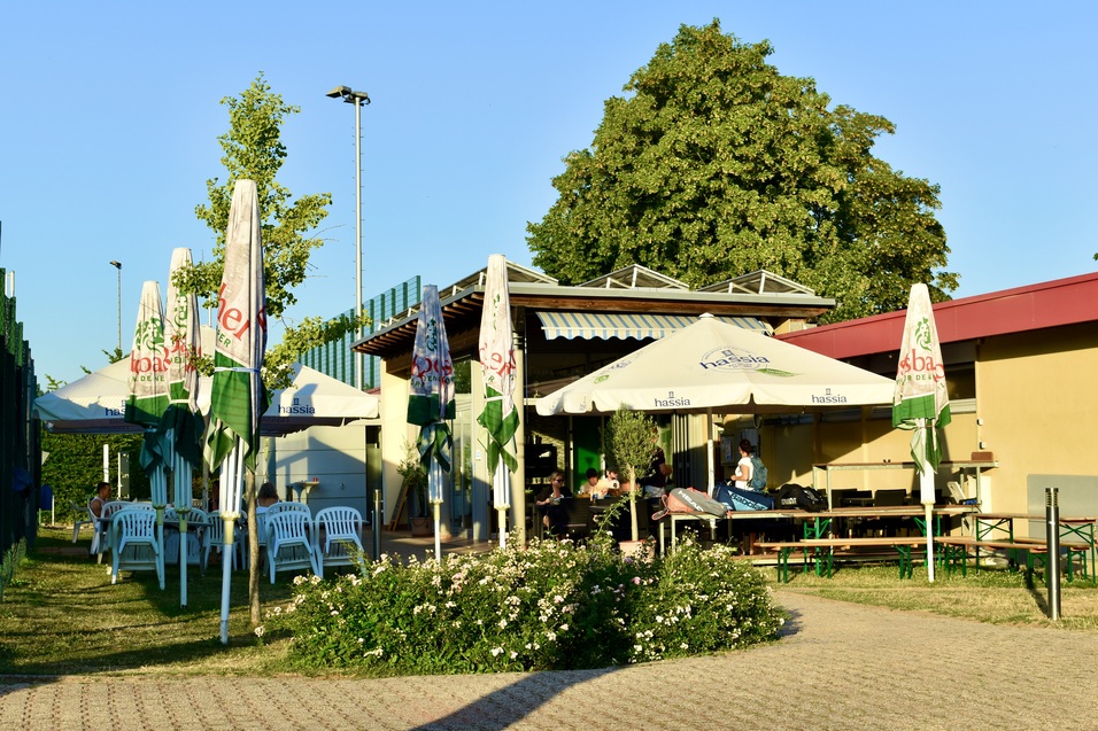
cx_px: 549
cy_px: 366
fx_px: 1647
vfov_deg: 25.1
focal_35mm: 54
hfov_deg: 36.9
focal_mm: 36
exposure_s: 1/320
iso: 200
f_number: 9
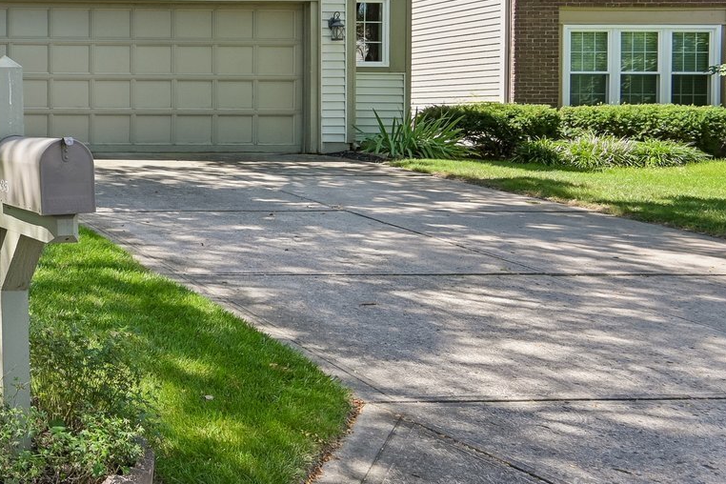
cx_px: -206
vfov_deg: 30.4
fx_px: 867
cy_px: 98
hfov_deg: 33.7
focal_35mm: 43
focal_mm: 16
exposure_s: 1/80
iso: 100
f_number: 8
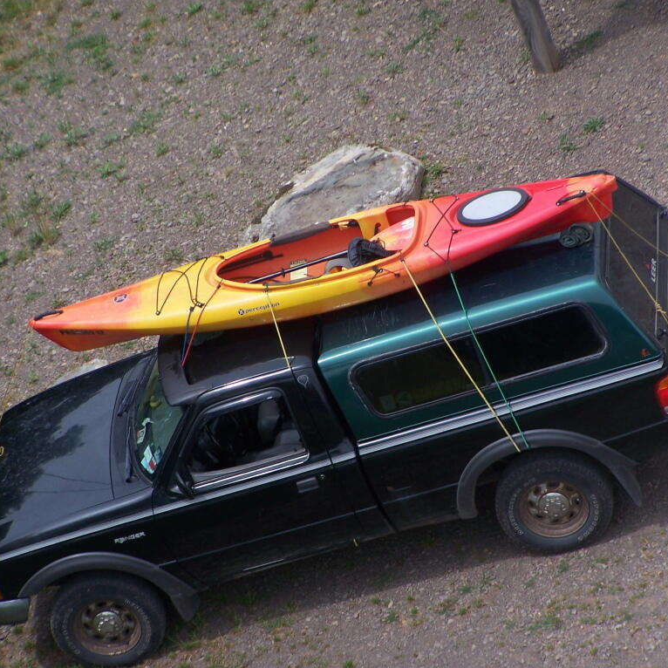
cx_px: 388
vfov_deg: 5.7
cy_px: 334
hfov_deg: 5.7
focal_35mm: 305
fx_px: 6659
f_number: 3.6
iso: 80
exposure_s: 1/1000
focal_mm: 42.8
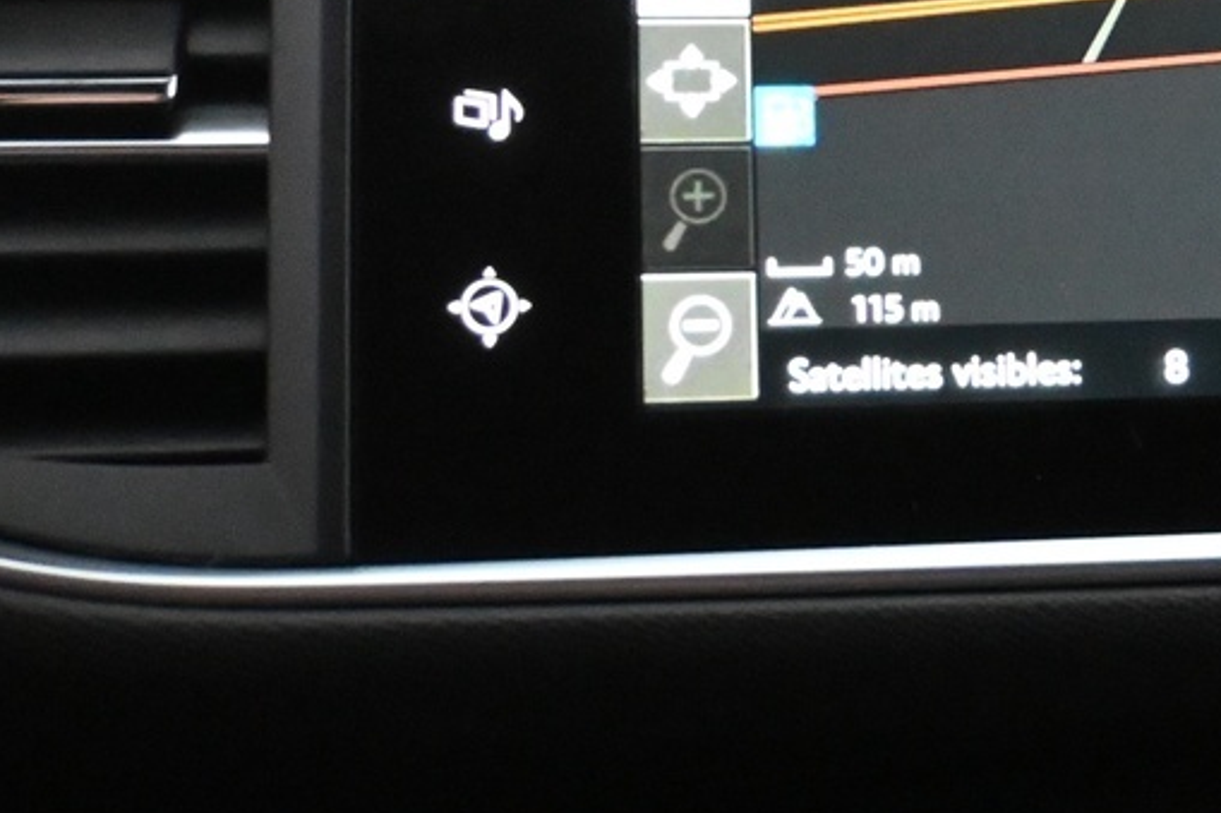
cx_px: 1262
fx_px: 3560
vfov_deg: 12.8
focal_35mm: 105
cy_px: -84
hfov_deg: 18.9
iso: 7200
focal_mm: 22
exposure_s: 1/60
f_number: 4
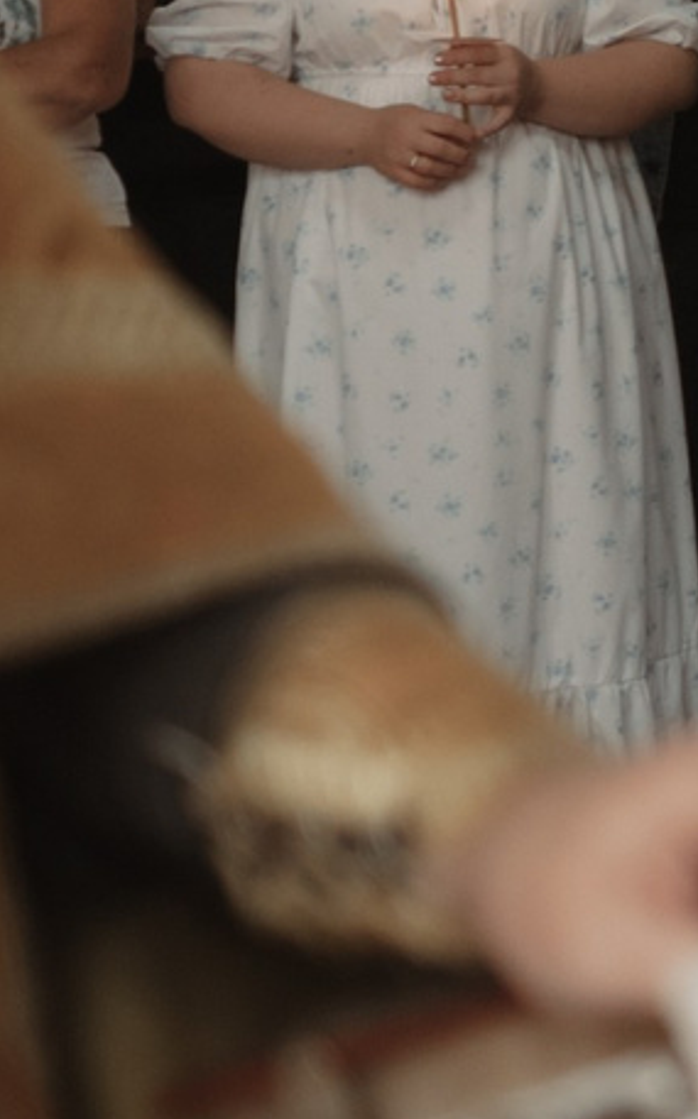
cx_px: 2172
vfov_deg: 10.4
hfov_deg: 6.0
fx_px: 6097
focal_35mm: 200
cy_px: -89
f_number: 2
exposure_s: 1/320
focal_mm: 35
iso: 400
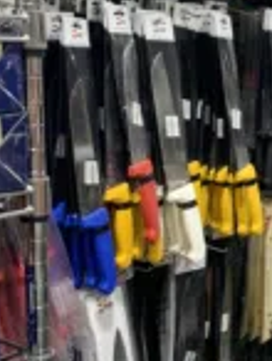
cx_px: 339
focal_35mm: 71
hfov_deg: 19.4
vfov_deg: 27.4
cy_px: 188
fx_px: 742
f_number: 1.8
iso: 100
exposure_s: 1/50
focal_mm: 4.25
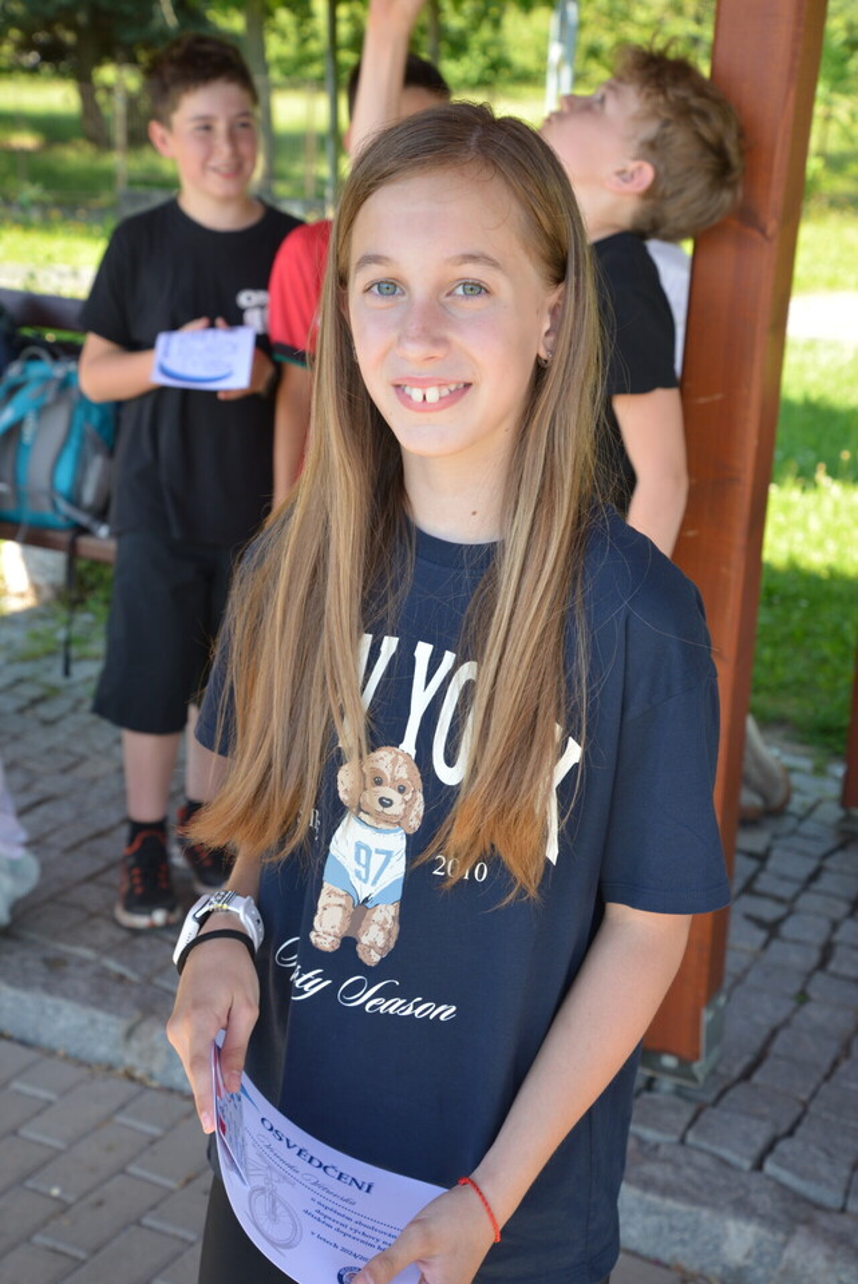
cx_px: 429
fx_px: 1857
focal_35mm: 52
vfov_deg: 38.2
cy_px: 642
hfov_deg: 26.0
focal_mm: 52
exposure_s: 1/160
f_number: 6.3
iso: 400
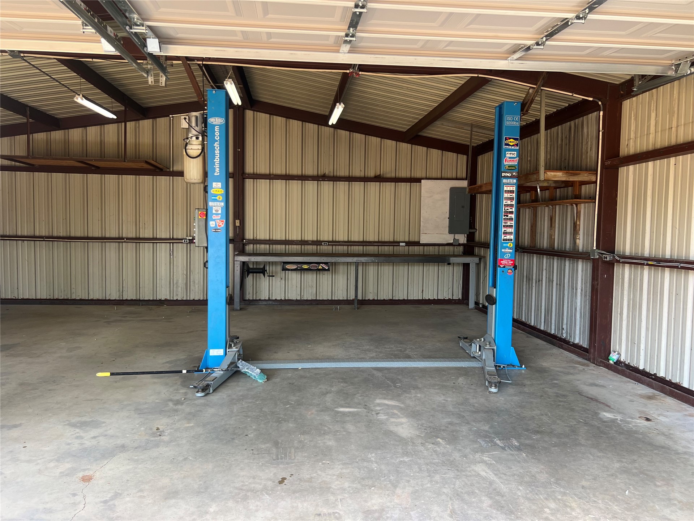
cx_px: 347
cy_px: 260
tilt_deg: -3.5
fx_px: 521
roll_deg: -1.3
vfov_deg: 53.1
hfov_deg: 67.3
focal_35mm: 26
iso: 40
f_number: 1.5
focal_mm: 5.7
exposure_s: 1/121
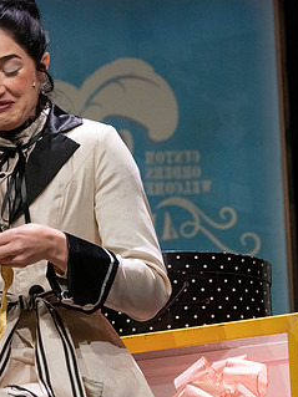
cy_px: 211
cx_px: -42
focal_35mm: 243
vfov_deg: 8.2
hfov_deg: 6.1
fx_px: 2791
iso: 4000
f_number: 6.3
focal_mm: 139
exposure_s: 1/400
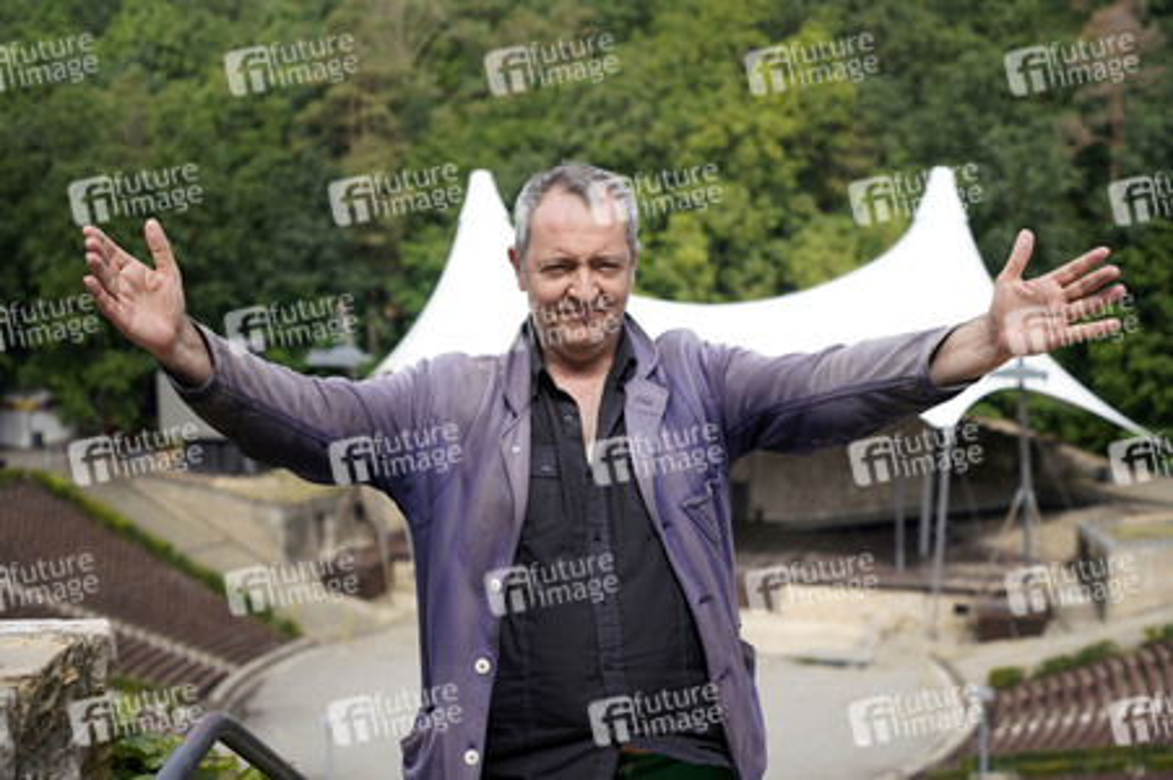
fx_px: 1628
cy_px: 390
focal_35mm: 50
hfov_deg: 39.6
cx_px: 586
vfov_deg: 27.0
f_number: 3.5
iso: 100
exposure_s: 1/500
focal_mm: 50
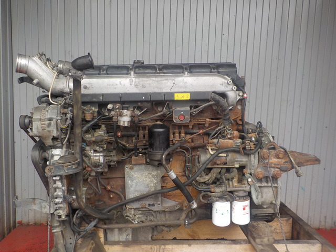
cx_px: 168
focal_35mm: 30
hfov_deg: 60.0
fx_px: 291
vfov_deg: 46.8
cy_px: 126
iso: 140
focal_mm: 4.1
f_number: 3.3
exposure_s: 1/30
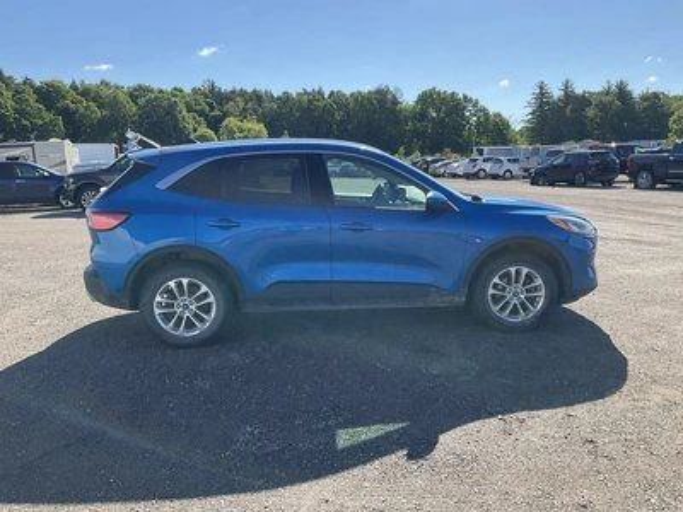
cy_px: 256
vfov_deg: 48.2
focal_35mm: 29
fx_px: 572
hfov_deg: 61.7
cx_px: 342
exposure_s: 1/978
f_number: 1.8
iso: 25
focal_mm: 3
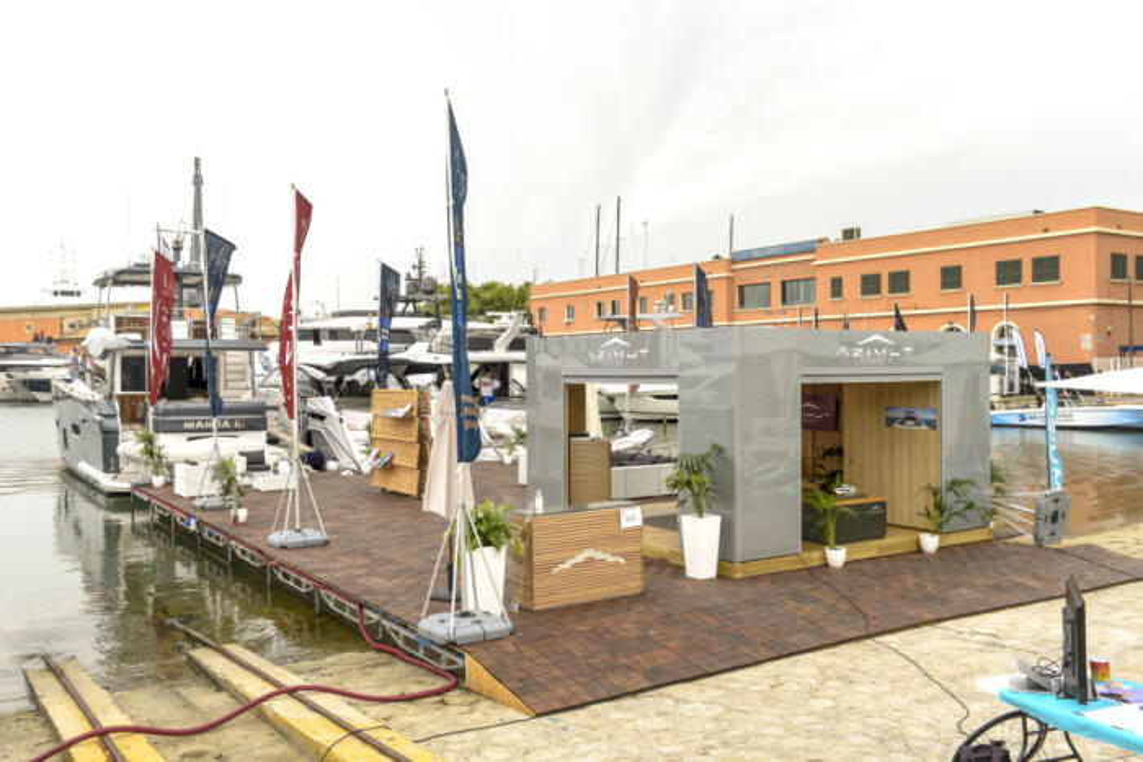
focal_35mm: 32
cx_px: 572
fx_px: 1016
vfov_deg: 41.1
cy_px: 381
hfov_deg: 58.7
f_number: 5.6
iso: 200
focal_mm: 32
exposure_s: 1/200
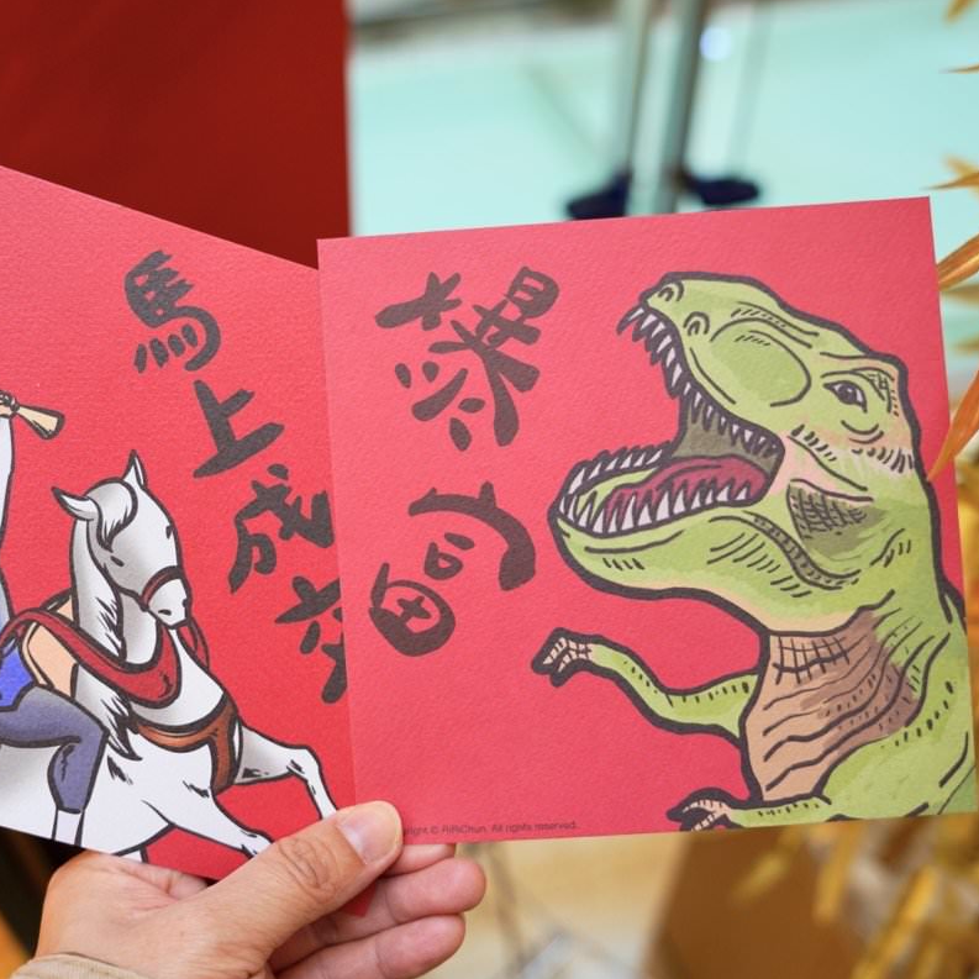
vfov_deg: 46.0
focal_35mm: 36
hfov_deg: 45.9
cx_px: 425
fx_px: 1152
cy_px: 489
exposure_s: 1/60
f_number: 4
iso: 125
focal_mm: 28
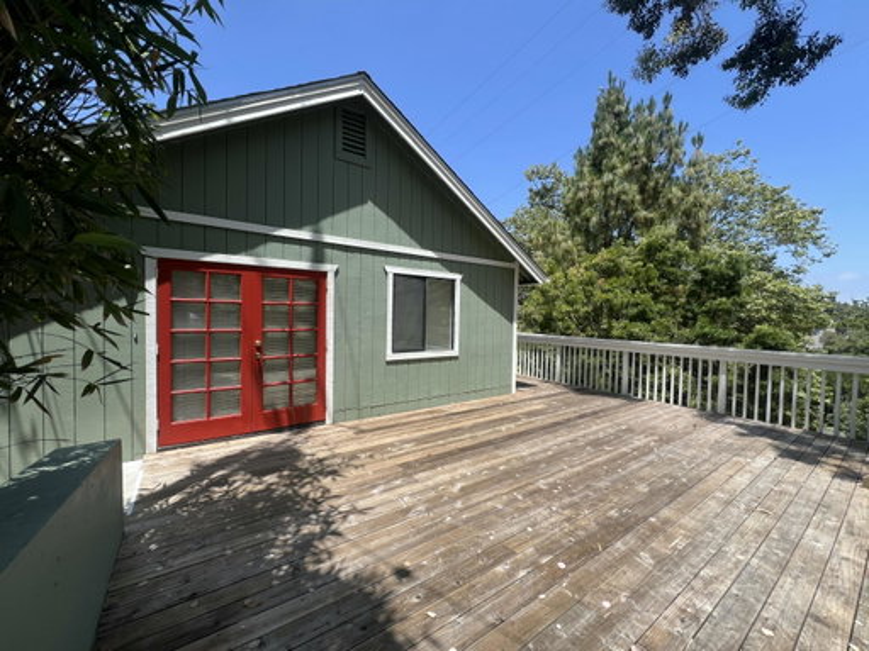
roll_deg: -0.9
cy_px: 326
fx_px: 326
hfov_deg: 106.2
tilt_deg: -2.0
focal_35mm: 13
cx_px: 434
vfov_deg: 89.9
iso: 32
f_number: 1.8
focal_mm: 1.57
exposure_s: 1/1155
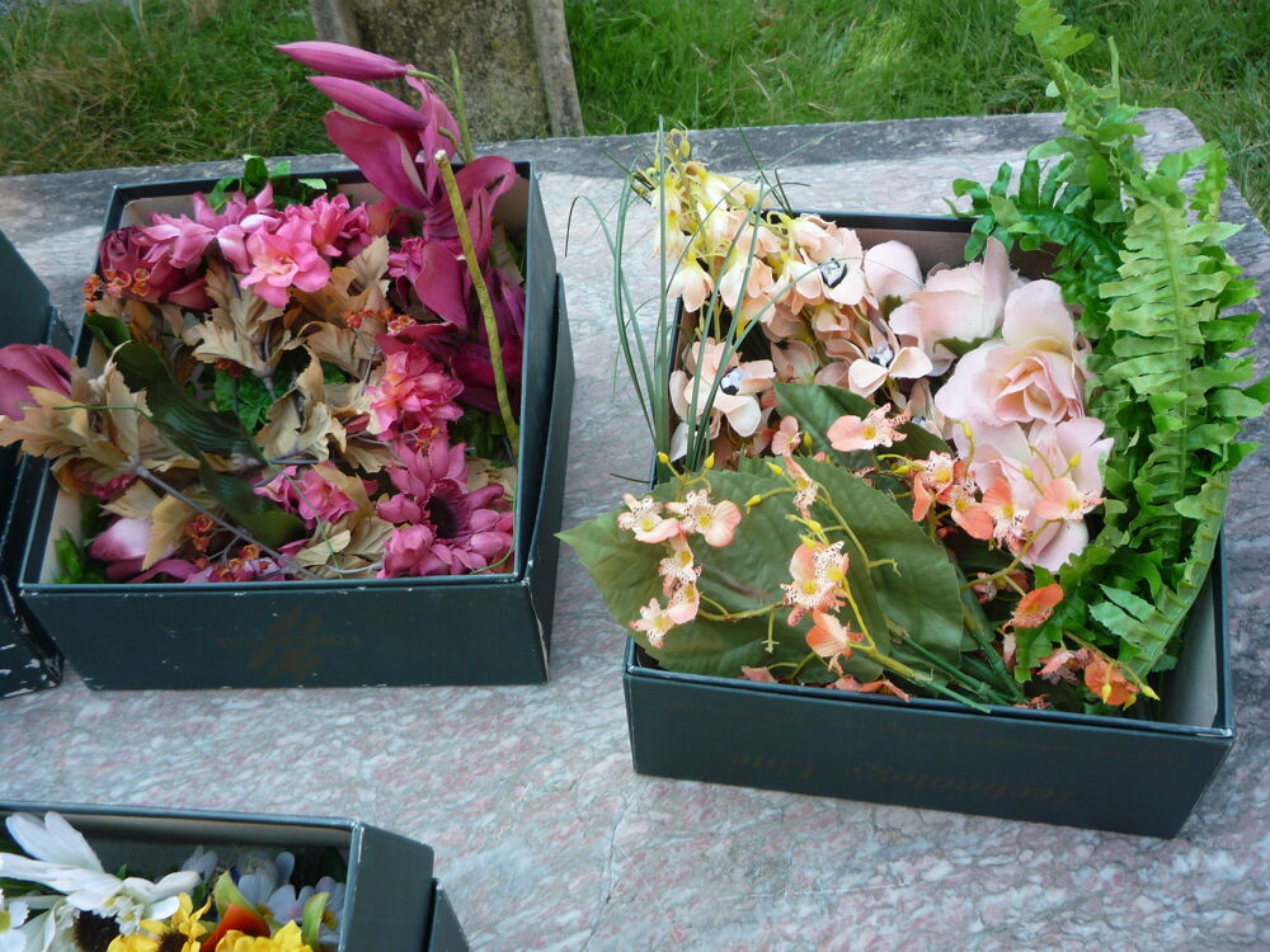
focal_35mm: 30
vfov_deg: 46.8
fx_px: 1101
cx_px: 635
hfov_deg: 60.0
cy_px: 476
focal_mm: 5.2
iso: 100
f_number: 4
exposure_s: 1/100
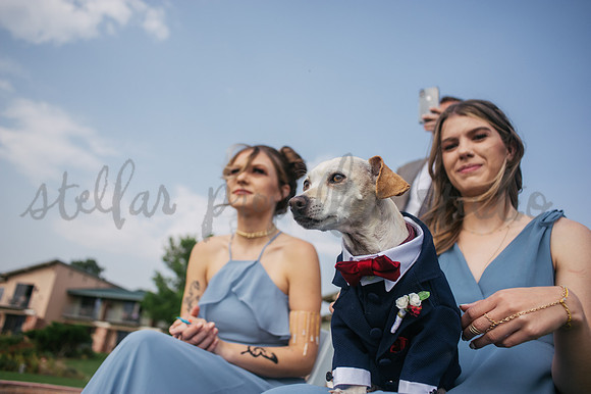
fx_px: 459
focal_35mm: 28
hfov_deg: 65.5
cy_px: 197
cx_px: 296
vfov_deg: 46.4
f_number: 4.5
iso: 400
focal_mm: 28
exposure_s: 1/2500
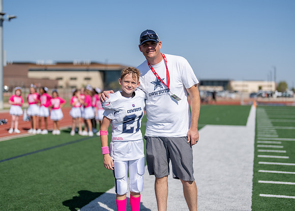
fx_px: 451
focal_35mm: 54
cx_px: 148
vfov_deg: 26.3
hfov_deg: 36.2
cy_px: 106
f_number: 1.2
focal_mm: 50
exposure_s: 1/16000
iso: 100
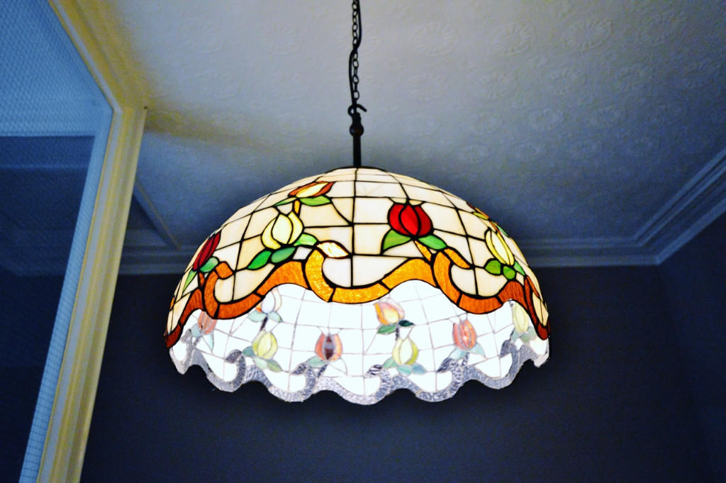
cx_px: 363
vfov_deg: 43.5
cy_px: 242
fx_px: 604
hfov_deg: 62.0
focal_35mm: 30
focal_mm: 20
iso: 2200
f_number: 3.5
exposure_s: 1/60
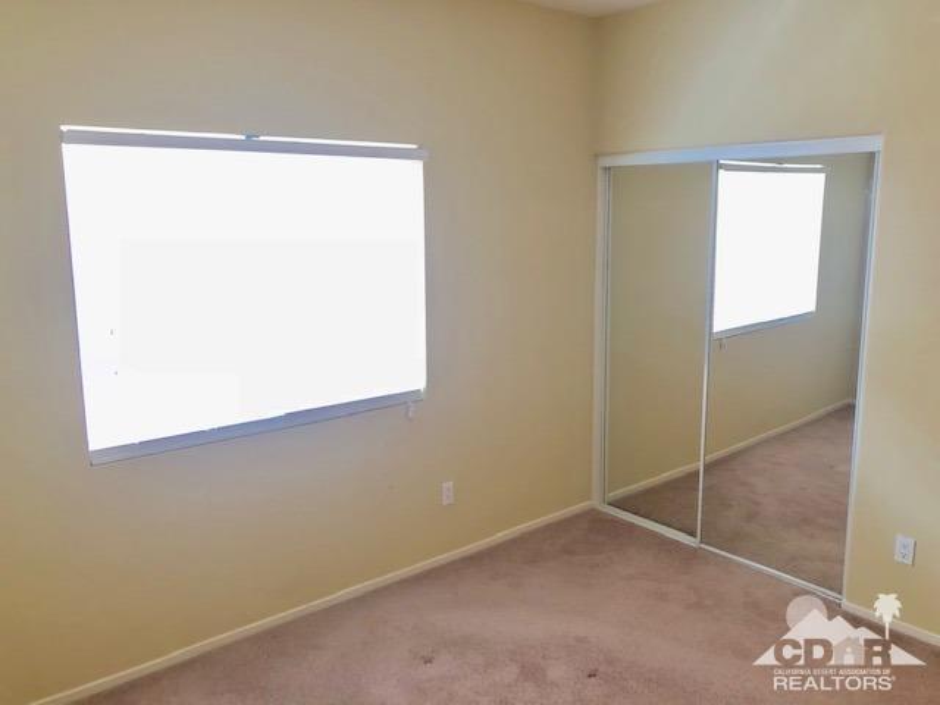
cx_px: 470
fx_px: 760
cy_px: 352
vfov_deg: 49.7
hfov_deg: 63.4
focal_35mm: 28
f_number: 1.8
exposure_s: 1/15
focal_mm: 3.99
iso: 50
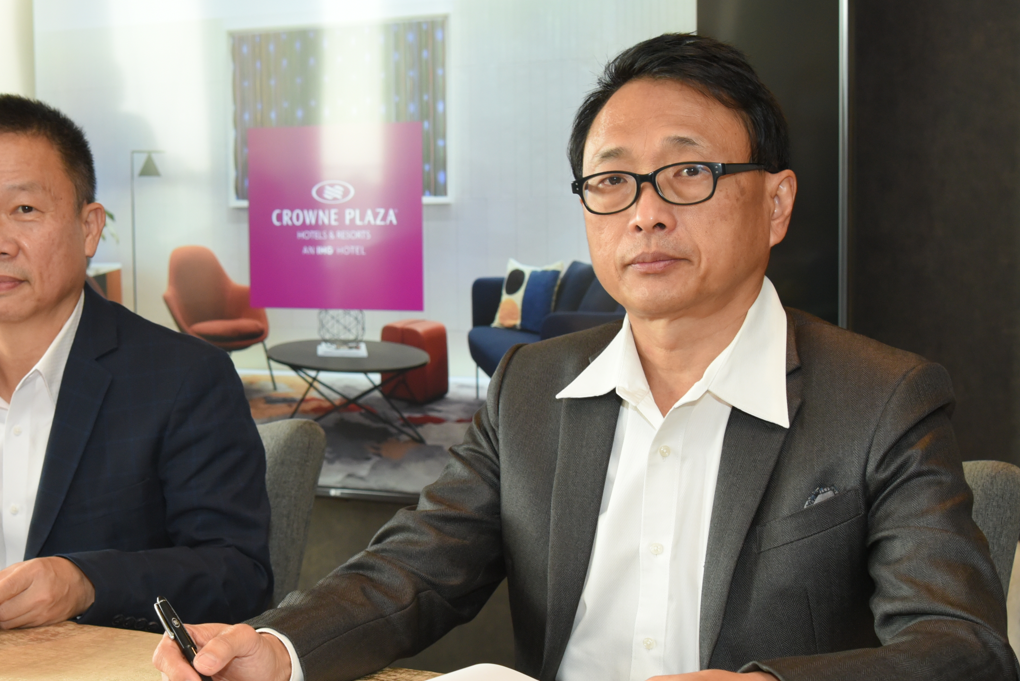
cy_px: 382
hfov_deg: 27.1
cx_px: 285
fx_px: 2097
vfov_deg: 18.4
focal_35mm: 74
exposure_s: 1/80
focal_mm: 46
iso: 1600
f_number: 5.6
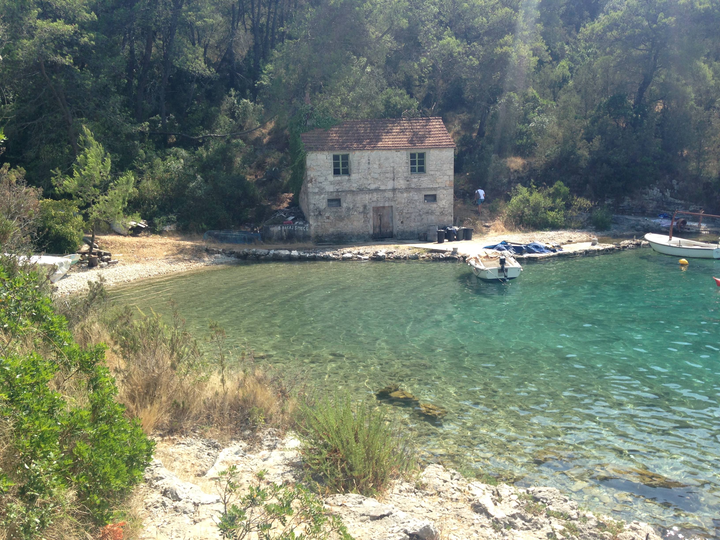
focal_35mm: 33
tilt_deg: -8.4
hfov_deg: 55.4
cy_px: 270
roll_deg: +1.5
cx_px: 360
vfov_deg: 42.9
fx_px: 686
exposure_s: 1/661
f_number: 2.4
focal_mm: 4.12
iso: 50
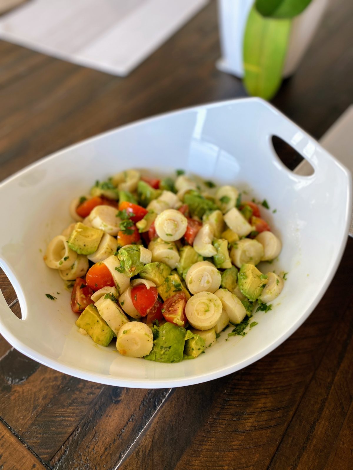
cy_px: 235
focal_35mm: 26
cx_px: 176
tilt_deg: -53.6
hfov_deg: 53.1
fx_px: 354
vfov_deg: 67.3
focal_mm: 4.25
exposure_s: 1/60
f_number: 1.8
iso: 64
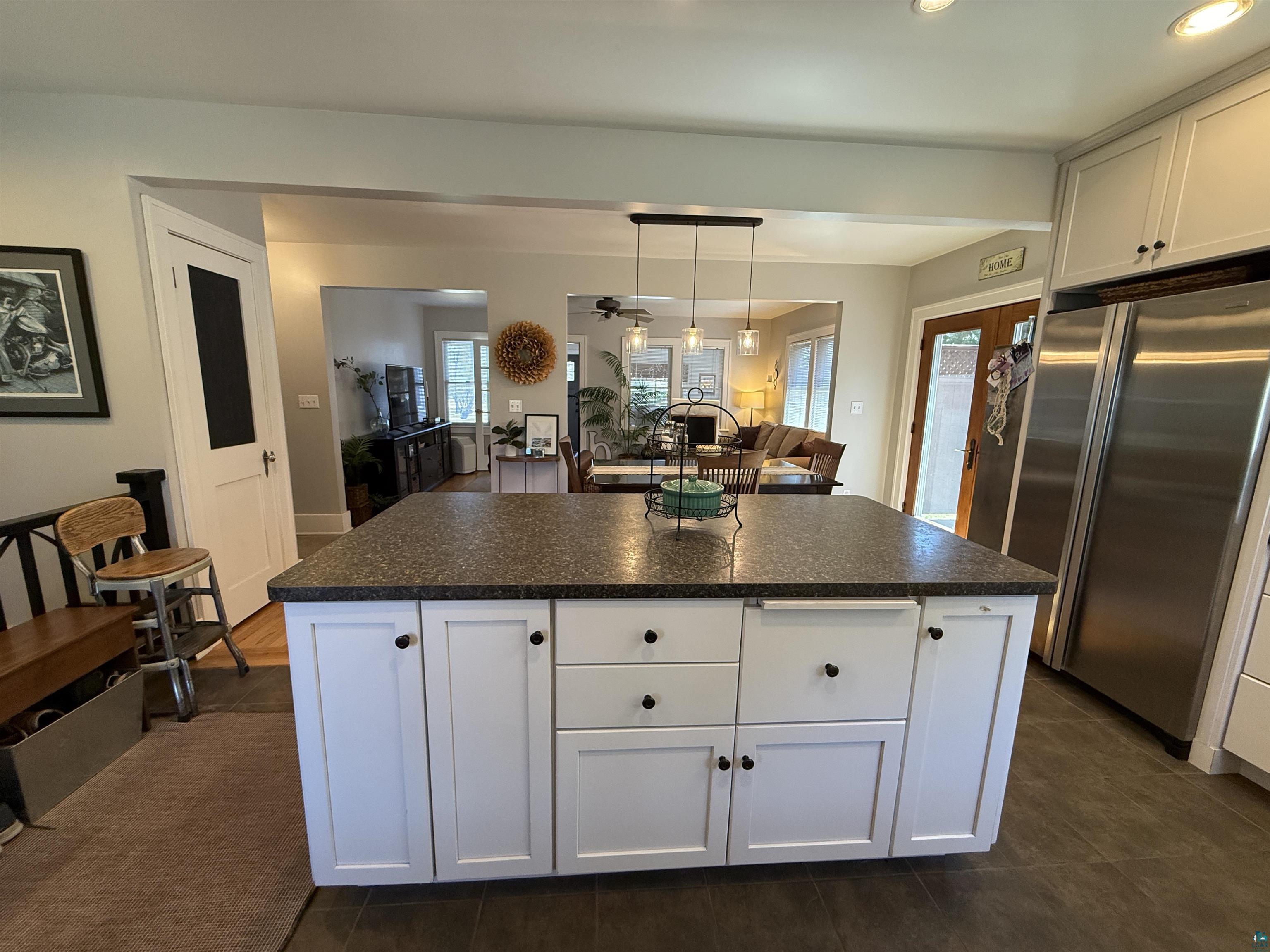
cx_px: 635
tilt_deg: -10.2
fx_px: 514
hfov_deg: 102.1
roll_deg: -1.5
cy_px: 476
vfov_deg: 85.7
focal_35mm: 14
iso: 200
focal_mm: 2.22
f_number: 2.2
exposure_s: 1/120
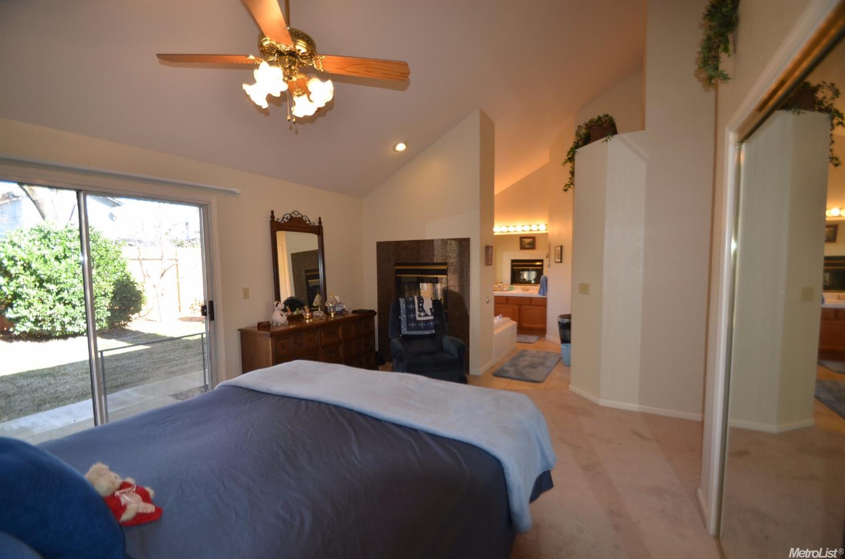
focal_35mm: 15
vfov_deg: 77.0
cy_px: 280
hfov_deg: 100.5
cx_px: 422
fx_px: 351
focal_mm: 10
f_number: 3.5
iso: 200
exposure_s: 1/80
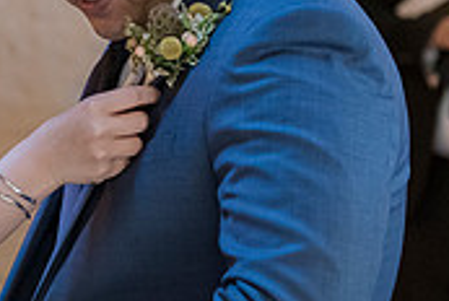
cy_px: 38
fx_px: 2299
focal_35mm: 184
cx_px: -130
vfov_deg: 7.5
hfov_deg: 10.9
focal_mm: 55
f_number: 2.8
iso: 2500
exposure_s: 1/80
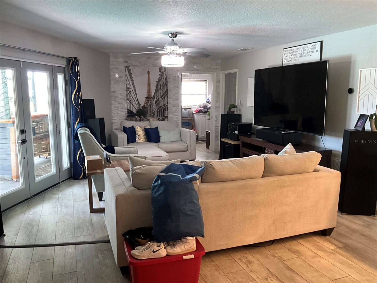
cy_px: 142
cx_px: 188
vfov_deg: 48.2
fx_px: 316
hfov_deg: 61.7
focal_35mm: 29
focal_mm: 3
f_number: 1.8
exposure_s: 1/40
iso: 250
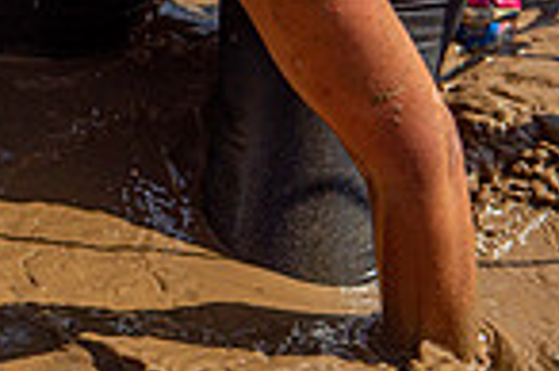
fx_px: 3521
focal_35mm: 227
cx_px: -540
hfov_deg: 8.6
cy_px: -101
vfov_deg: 6.0
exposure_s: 1/6400
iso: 100
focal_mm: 38
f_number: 4
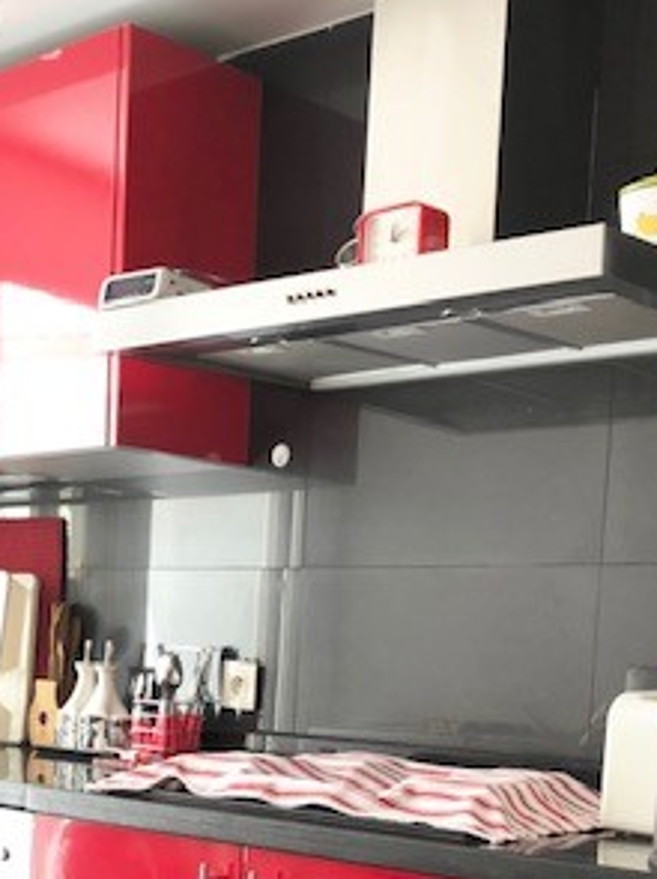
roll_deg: -2.8
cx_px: 221
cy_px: 783
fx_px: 1546
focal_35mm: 61
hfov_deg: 23.9
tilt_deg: -4.4
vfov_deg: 30.4
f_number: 1.8
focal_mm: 4
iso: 40
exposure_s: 1/20
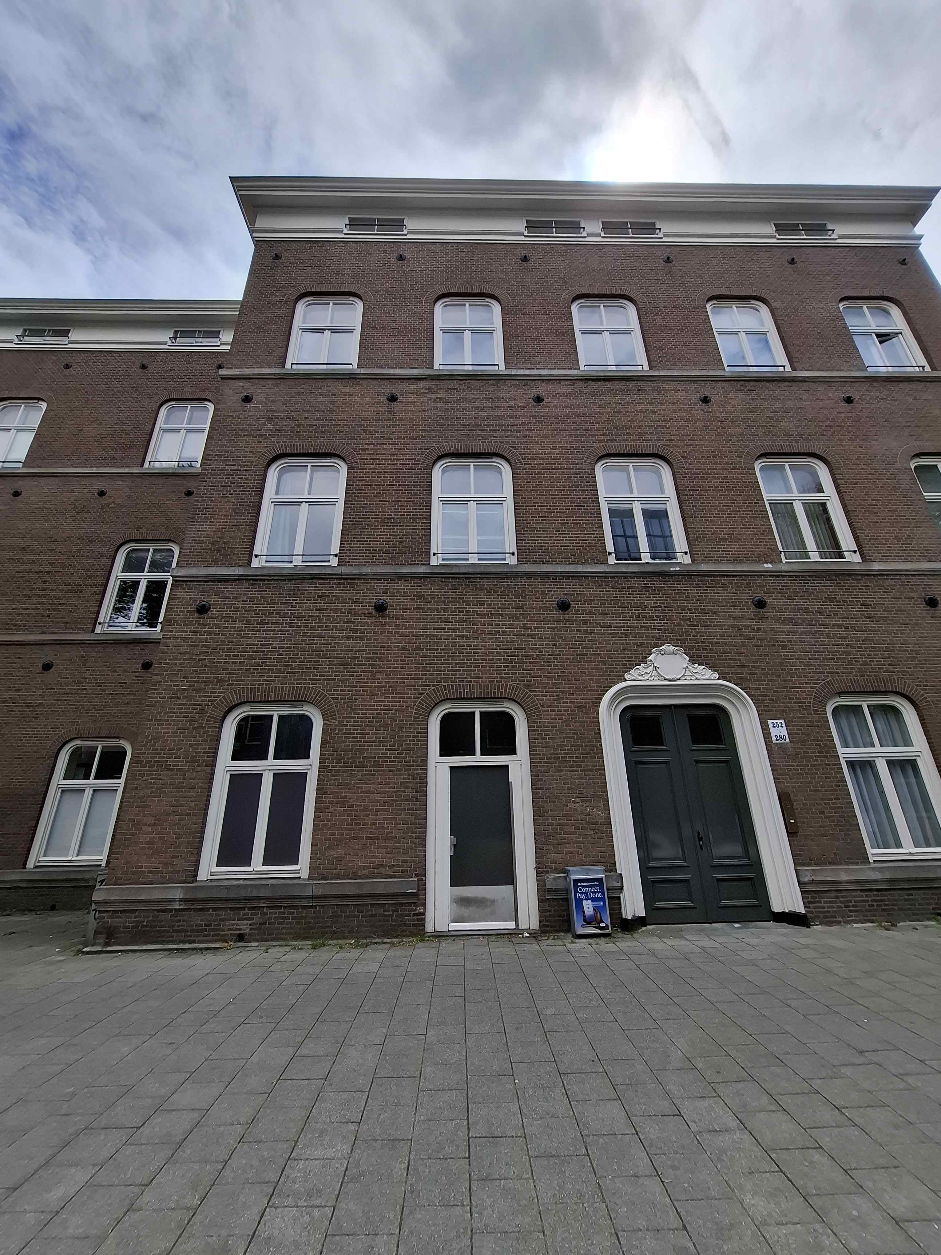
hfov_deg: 89.9
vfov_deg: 106.2
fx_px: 471
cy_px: 628
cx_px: 470
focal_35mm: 13
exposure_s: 1/917
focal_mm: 1.74
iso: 40
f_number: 2.2
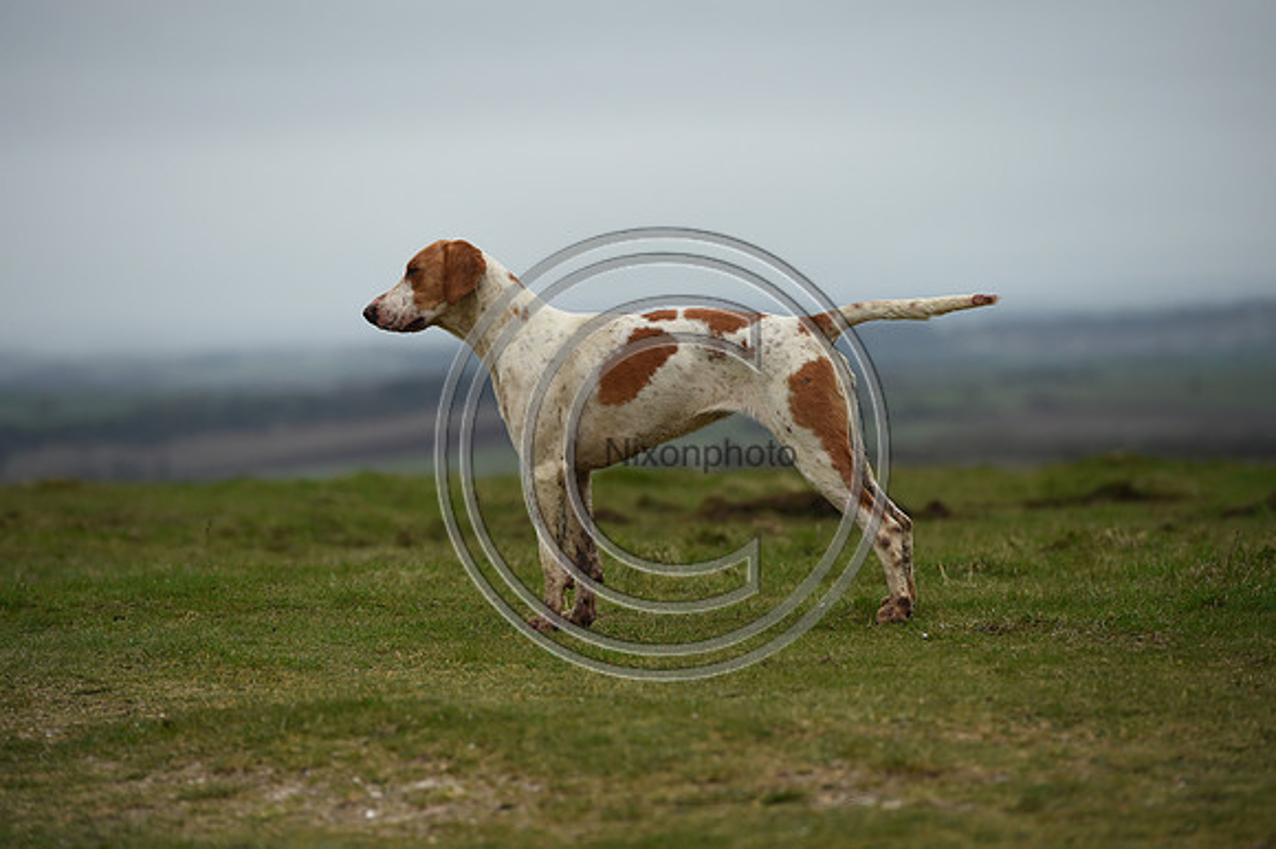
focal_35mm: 200
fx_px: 7085
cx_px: 638
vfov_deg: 6.9
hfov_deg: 10.3
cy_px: 424
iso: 1000
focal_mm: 200
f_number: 4.5
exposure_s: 1/1250
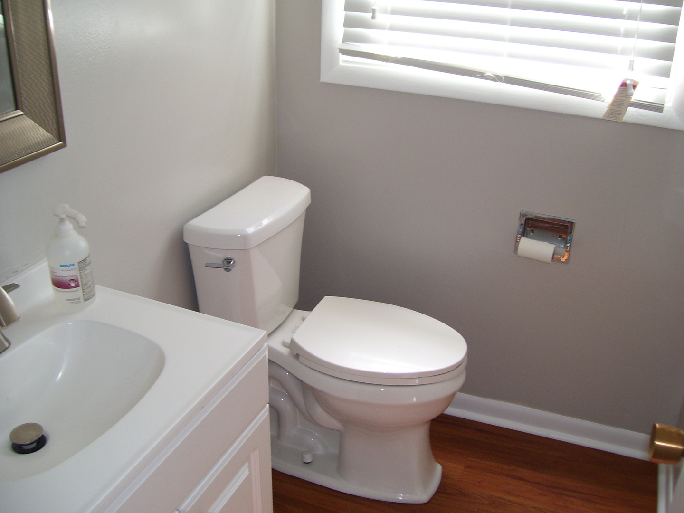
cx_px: 342
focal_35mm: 37
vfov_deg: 38.7
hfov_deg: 50.1
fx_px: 731
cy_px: 256
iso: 80
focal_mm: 6
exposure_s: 1/60
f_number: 2.7
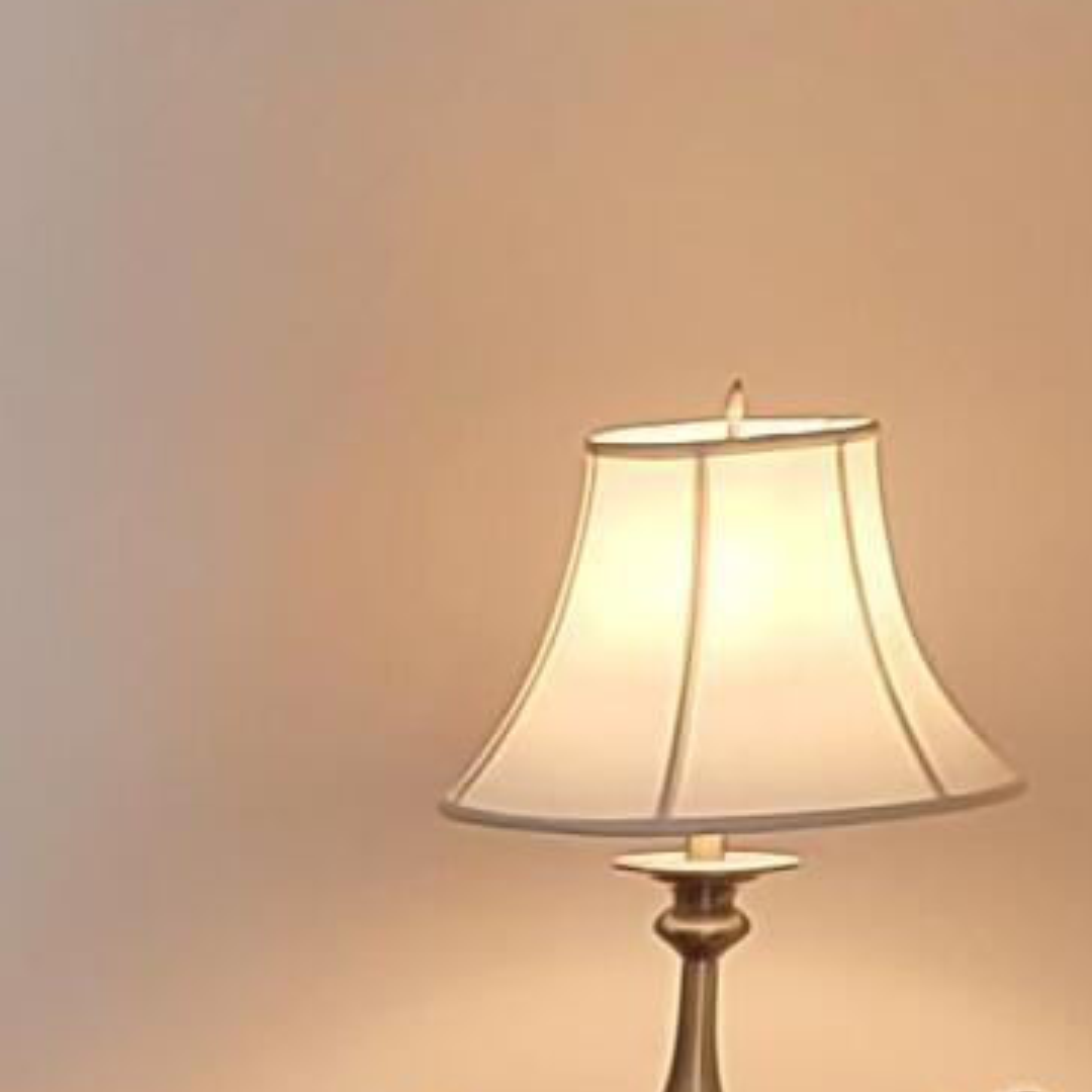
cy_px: 1380
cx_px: -2539
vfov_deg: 9.7
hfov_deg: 8.0
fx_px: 6317
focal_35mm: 177
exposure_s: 1/60
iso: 250
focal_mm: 6.7
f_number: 1.8
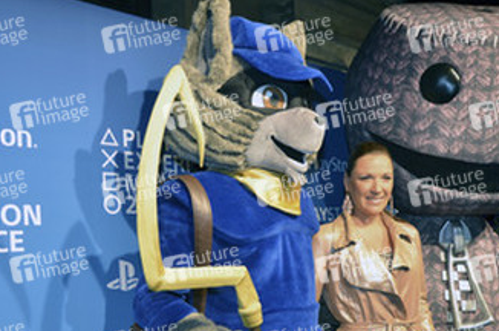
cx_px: 315
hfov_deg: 44.5
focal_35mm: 44
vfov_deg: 30.3
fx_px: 604
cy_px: 227
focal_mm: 21
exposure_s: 1/200
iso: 400
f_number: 3.8
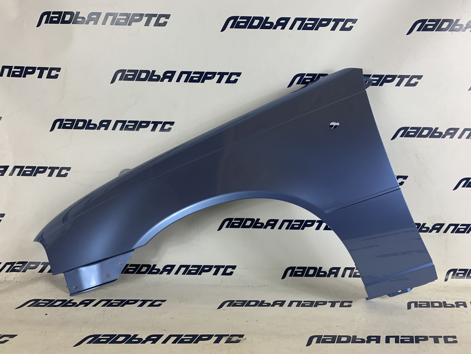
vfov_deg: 53.1
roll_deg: -2.6
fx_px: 354
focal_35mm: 26
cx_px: 236
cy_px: 177
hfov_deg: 67.3
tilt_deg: -14.5
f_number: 1.8
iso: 80
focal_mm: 4.25
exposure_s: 1/100
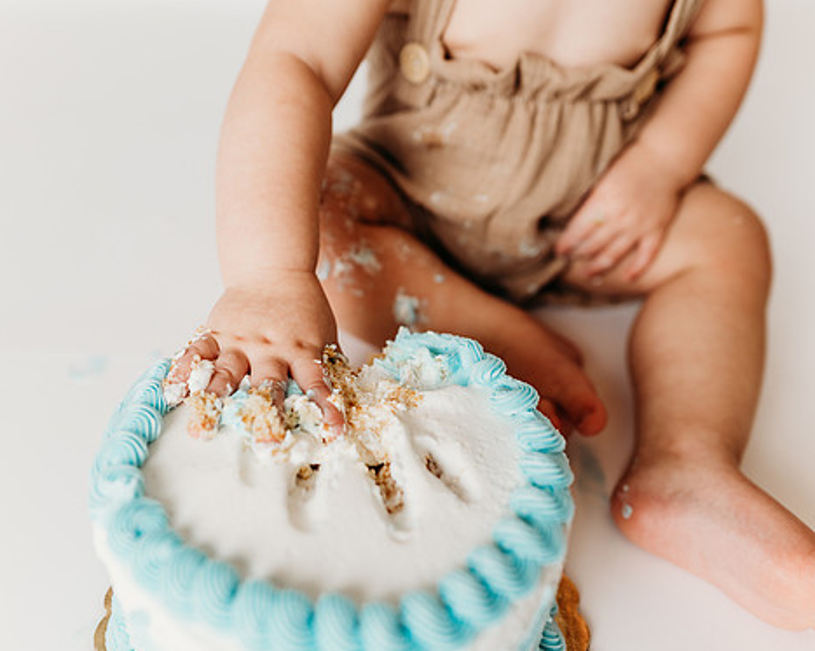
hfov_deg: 61.9
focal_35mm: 28
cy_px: 331
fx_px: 675
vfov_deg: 51.5
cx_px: 346
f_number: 2.8
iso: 100
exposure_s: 1/200
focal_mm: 24
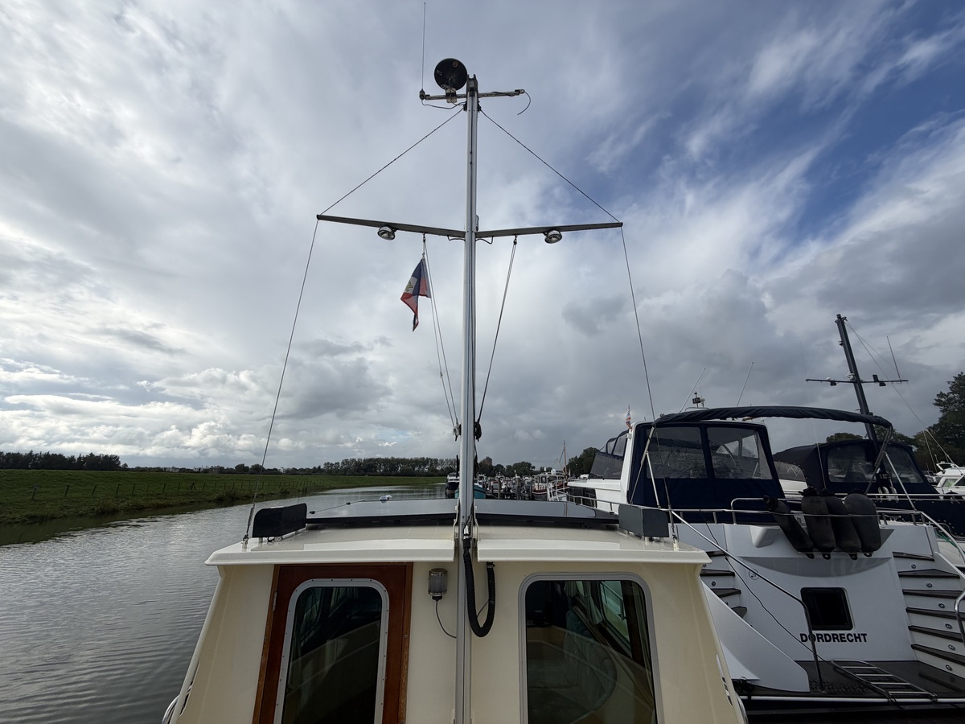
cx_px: 482
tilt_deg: +17.2
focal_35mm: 14
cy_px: 362
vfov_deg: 85.7
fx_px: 390
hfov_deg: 102.1
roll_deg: -0.8
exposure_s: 1/1259
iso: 20
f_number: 2.2
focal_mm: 2.22
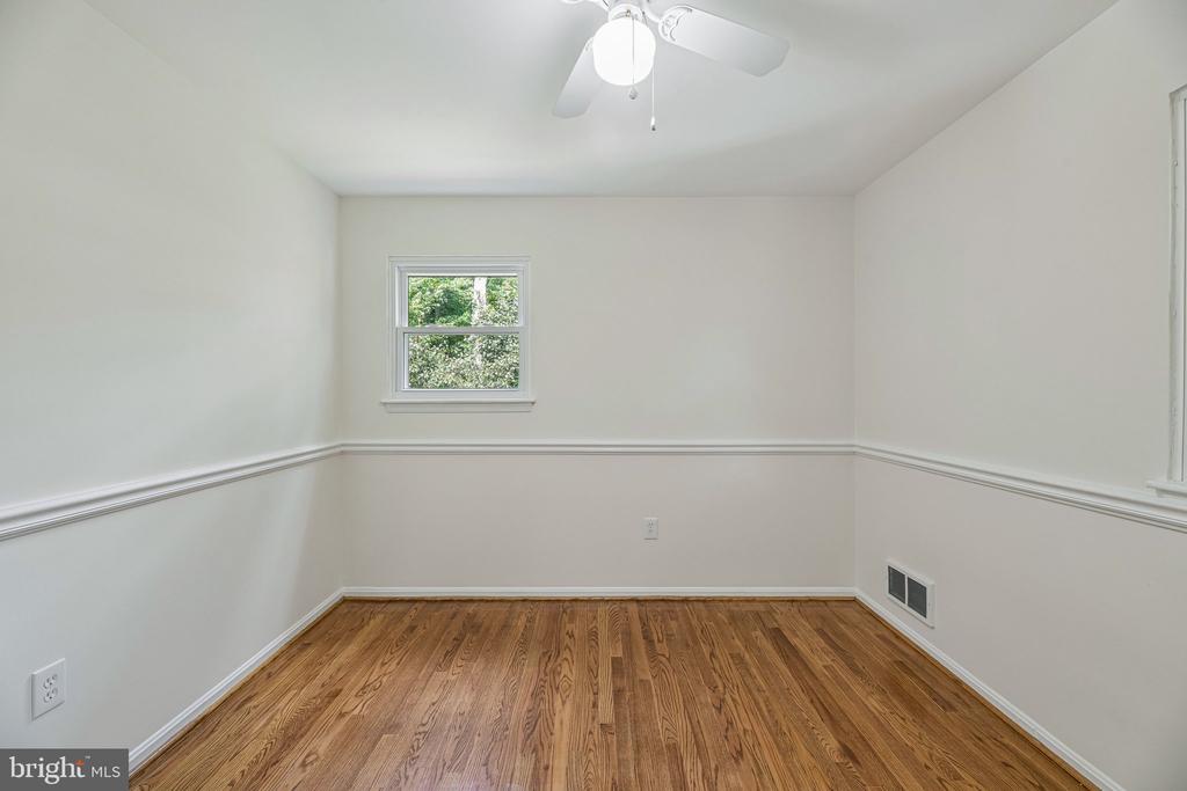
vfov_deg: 81.2
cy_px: 396
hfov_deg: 104.2
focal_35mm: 14
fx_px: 462
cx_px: 594
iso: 100
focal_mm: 14
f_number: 8
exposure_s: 1/4
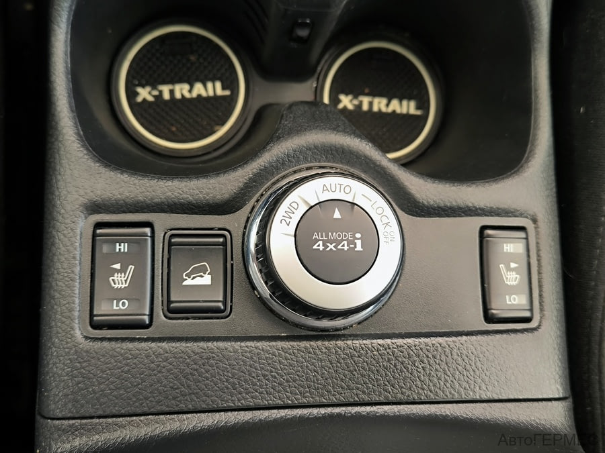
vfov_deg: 40.7
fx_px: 612
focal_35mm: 35
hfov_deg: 52.6
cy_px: 226
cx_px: 302
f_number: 1.9
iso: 320
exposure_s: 1/50
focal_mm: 6.92
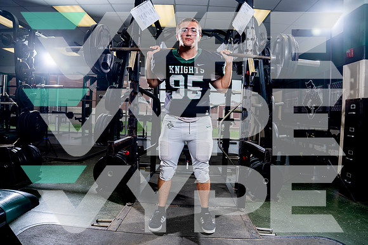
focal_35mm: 23
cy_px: 122
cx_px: 184
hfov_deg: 76.3
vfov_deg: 55.3
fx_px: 234
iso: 100
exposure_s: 1/250
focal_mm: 21
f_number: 4
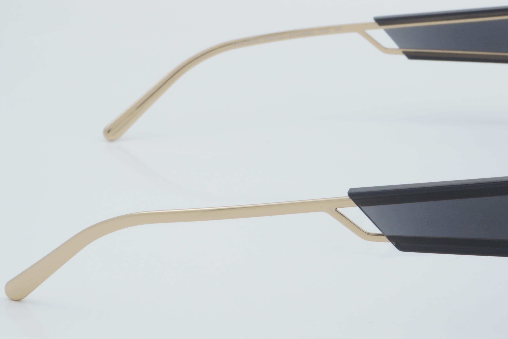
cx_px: 341
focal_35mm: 119
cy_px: 134
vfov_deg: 11.5
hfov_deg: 17.2
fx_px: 1679
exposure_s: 1/4
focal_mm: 50
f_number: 32
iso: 100
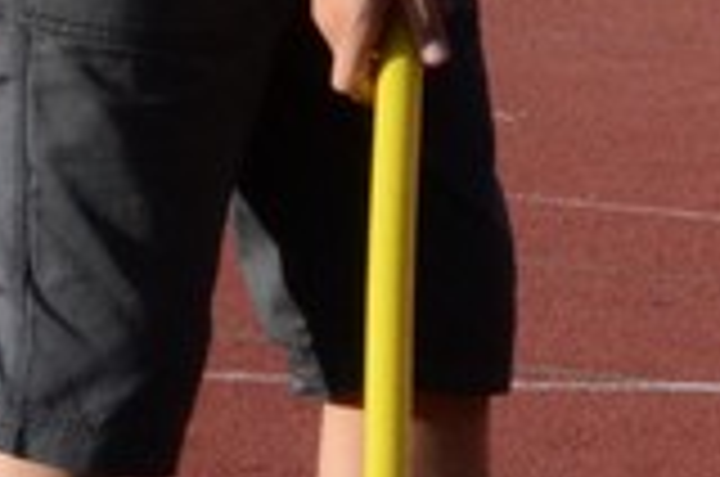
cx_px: 1800
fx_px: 9222
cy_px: -70
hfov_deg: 4.4
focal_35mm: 462
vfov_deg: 3.0
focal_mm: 48
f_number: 14
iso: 1600
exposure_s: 1/800
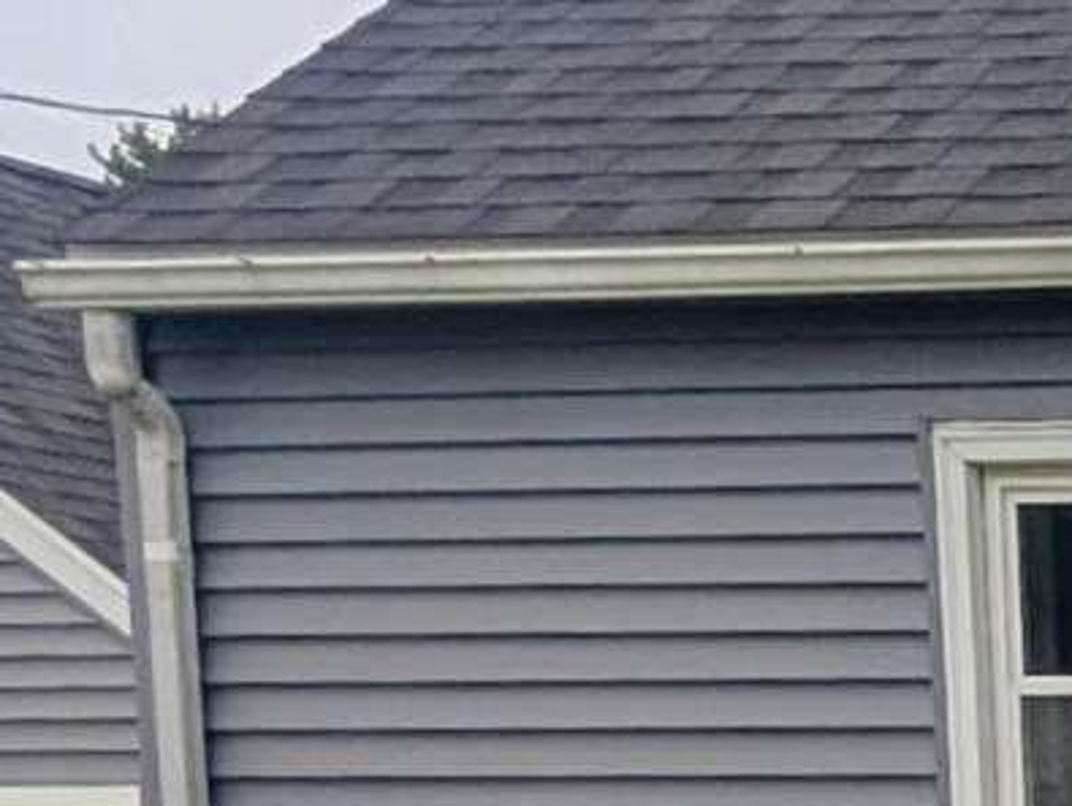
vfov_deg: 14.8
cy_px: 1216
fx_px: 2883
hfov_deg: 15.1
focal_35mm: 93
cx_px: 2394
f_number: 1.7
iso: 52
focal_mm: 2.02
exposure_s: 1/1672
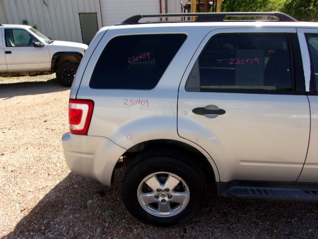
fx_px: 248
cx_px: 159
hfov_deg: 65.3
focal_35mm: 27
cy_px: 120
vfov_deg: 51.4
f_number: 10.4
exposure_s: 1/50
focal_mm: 4.9
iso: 80
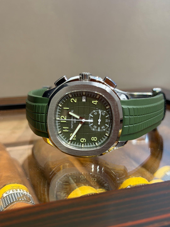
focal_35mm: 48
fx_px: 314
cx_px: 85
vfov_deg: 39.7
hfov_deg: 30.3
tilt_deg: -15.2
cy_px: 114
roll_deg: -0.5
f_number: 1.78
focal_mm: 6.76
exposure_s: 1/50
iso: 160
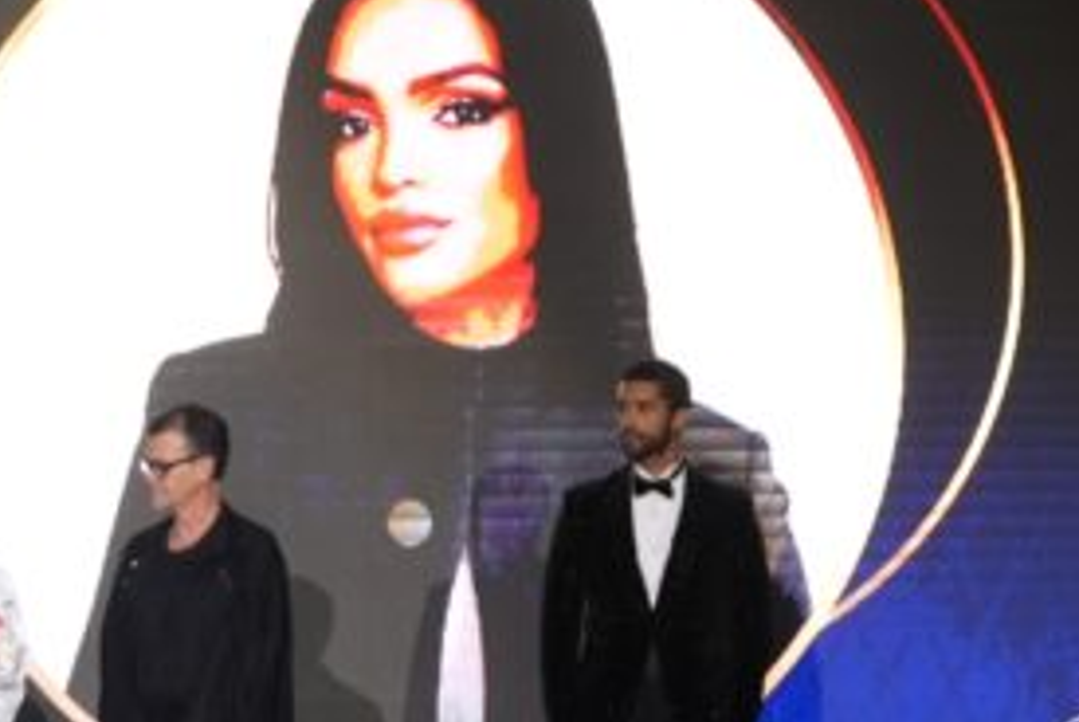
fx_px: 7981
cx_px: 90
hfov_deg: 7.7
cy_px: 696
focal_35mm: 266
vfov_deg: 5.2
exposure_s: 1/320
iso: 2500
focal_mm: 70
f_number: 2.8
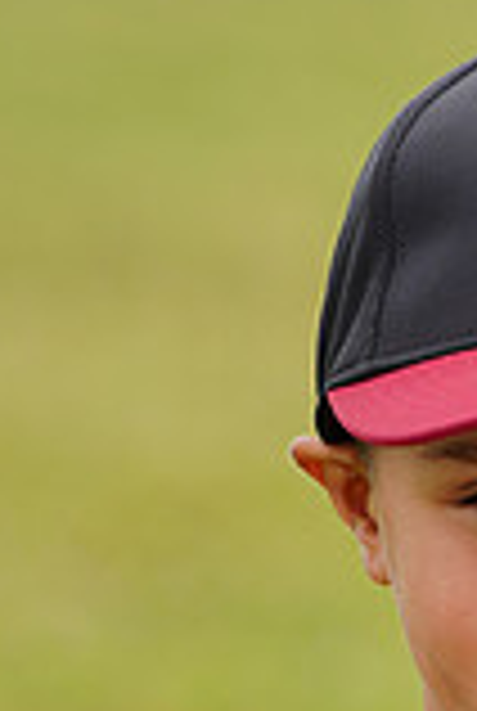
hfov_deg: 1.4
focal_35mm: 1004
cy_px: 986
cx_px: 560
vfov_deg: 2.0
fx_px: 19866
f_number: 8
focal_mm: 274
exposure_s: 1/250
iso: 100
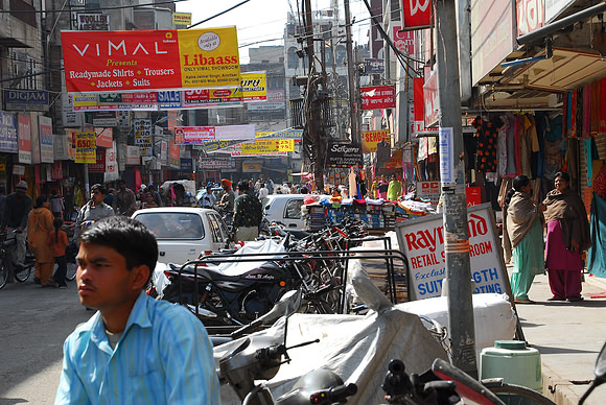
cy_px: 202
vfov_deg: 15.2
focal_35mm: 90
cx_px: 303
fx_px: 1516
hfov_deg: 22.6
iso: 100
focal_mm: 60
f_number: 14
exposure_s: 1/50
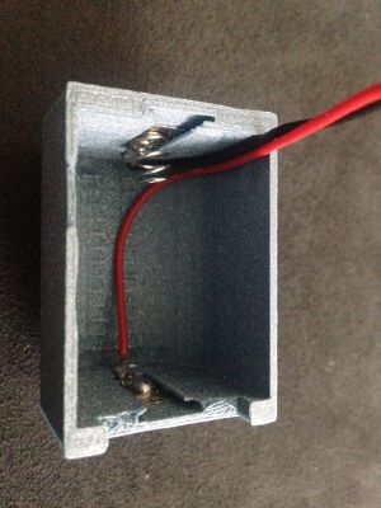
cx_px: 190
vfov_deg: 55.4
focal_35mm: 33
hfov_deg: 42.9
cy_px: 254
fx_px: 484
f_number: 2.4
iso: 800
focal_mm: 4.12
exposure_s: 1/15
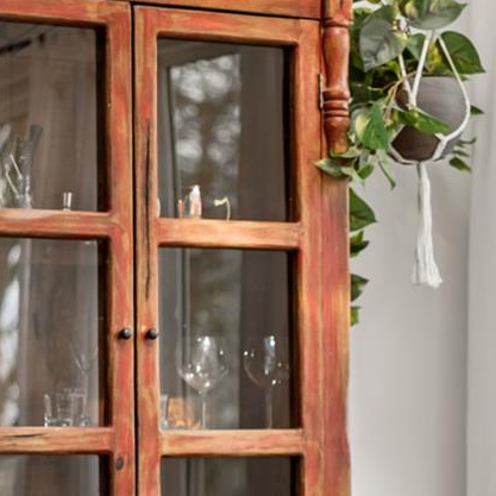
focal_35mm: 163
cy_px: 460
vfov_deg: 10.7
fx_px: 2642
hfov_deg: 10.7
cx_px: 460
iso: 500
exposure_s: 1/1250
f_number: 1.8
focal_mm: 50
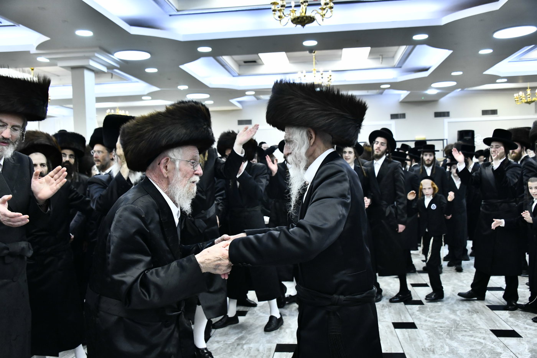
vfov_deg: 37.8
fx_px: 522
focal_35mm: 35
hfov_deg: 54.4
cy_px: 179
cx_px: 268
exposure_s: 1/250
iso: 2500
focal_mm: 35
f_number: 5.6
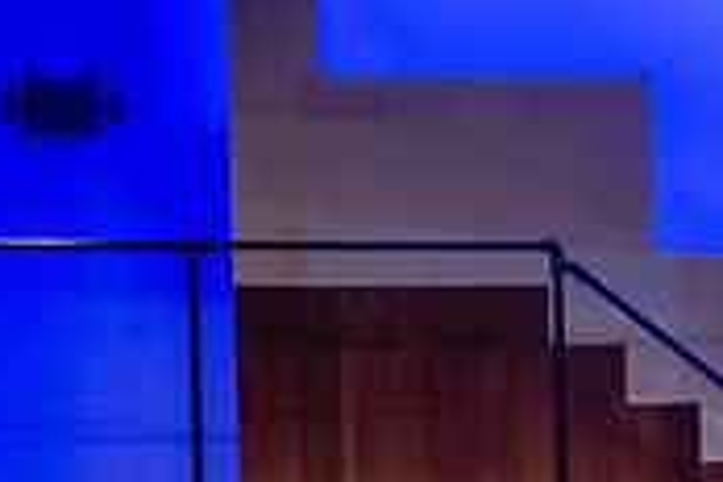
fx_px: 4679
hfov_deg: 8.8
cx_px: 715
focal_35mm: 233
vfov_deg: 5.8
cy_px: 796
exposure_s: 1/200
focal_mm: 70
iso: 3200
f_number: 3.2
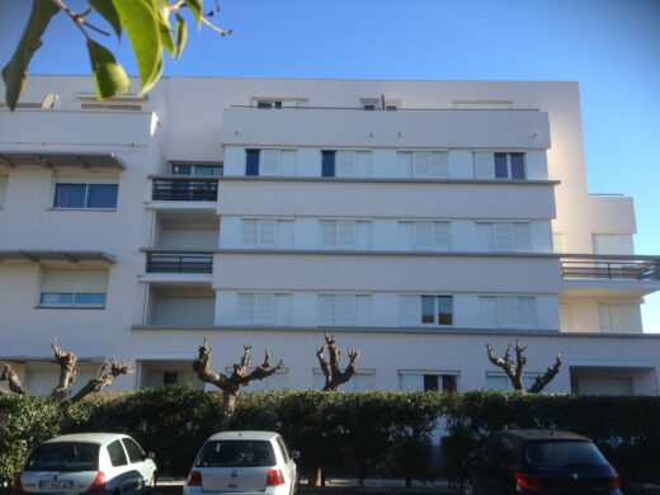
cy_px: 248
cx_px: 330
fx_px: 629
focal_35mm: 33
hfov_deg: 55.4
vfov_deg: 42.9
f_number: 2.4
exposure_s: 1/713
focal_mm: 4.12
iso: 50
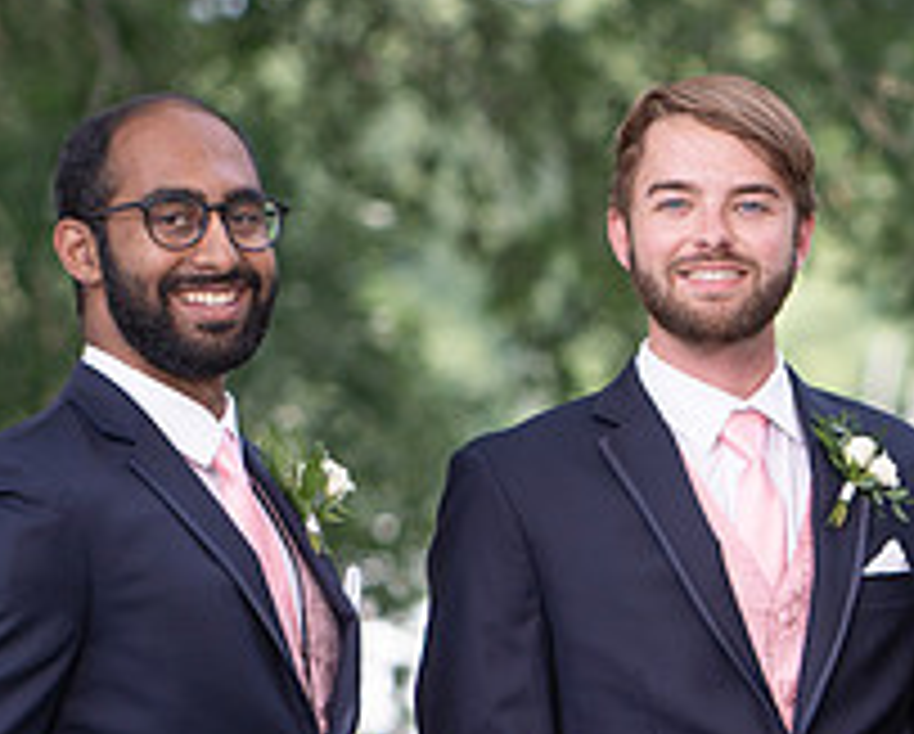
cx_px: 1129
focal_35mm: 242
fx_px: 6556
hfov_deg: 7.9
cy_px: 471
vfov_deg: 6.4
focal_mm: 85
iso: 100
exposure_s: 1/1000
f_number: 2.2
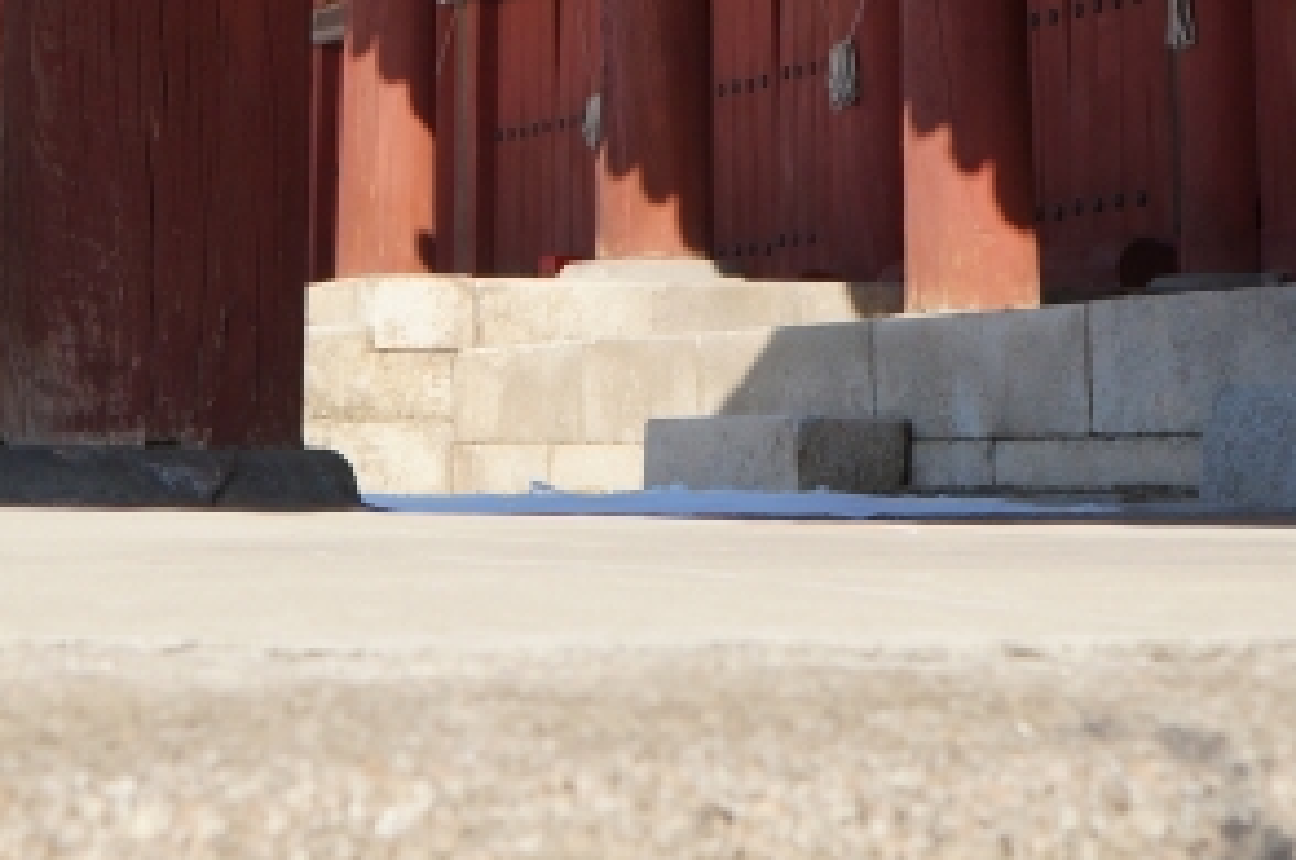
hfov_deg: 20.0
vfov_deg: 12.6
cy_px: -467
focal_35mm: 102
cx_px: 458
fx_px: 3666
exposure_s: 1/400
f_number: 6.3
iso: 200
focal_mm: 20
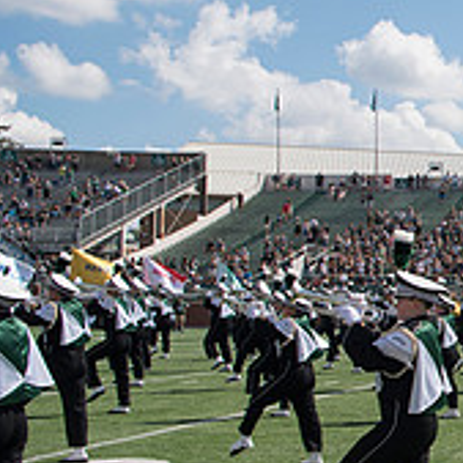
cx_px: 764
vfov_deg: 24.6
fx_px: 1059
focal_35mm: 70
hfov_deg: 19.9
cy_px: 289
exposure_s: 1/1600
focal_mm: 24
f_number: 5.6
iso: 200
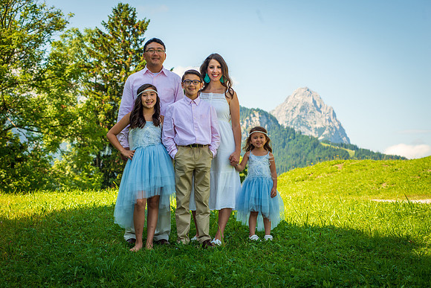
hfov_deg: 23.6
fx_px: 1030
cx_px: 216
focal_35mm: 86
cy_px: 144
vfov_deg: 15.9
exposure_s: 1/320
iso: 100
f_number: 6.3
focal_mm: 86
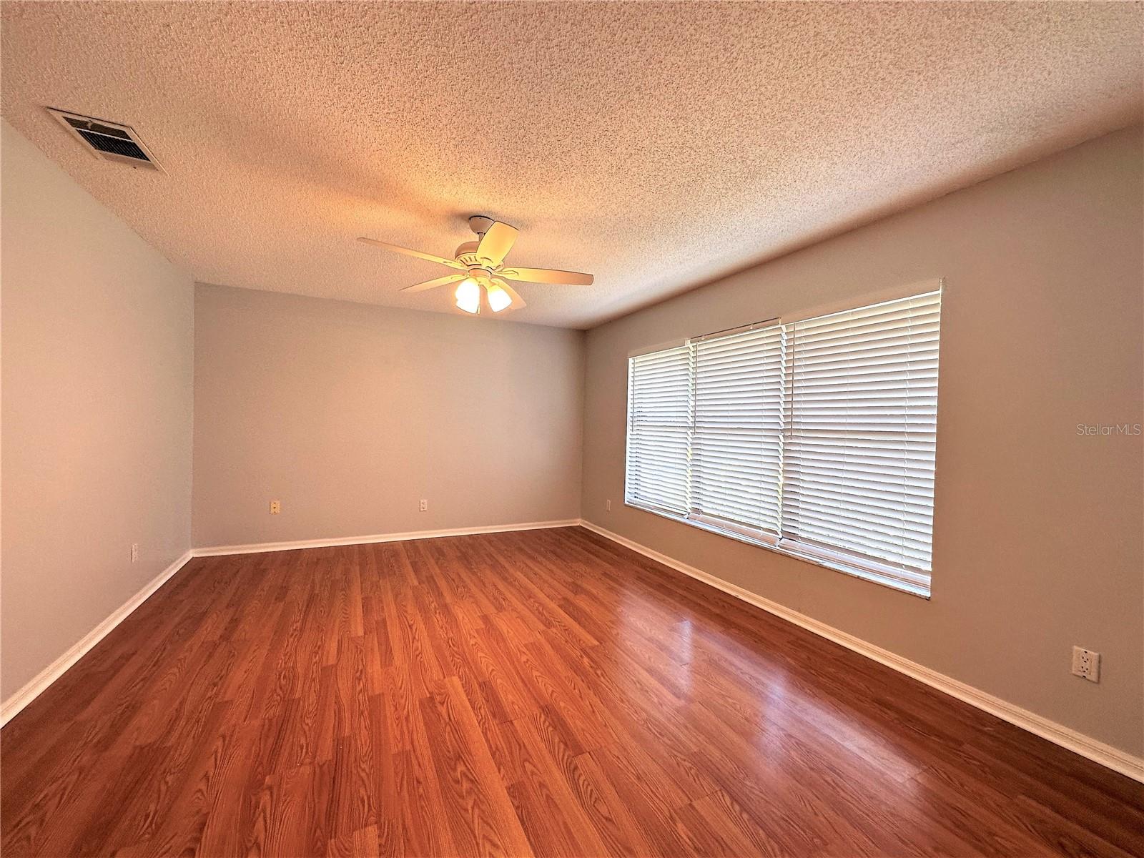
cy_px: 429
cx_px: 572
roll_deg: -1.1
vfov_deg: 85.7
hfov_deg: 102.1
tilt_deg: -1.6
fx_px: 463
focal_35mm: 14
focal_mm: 2.22
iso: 100
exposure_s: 1/120
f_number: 2.2
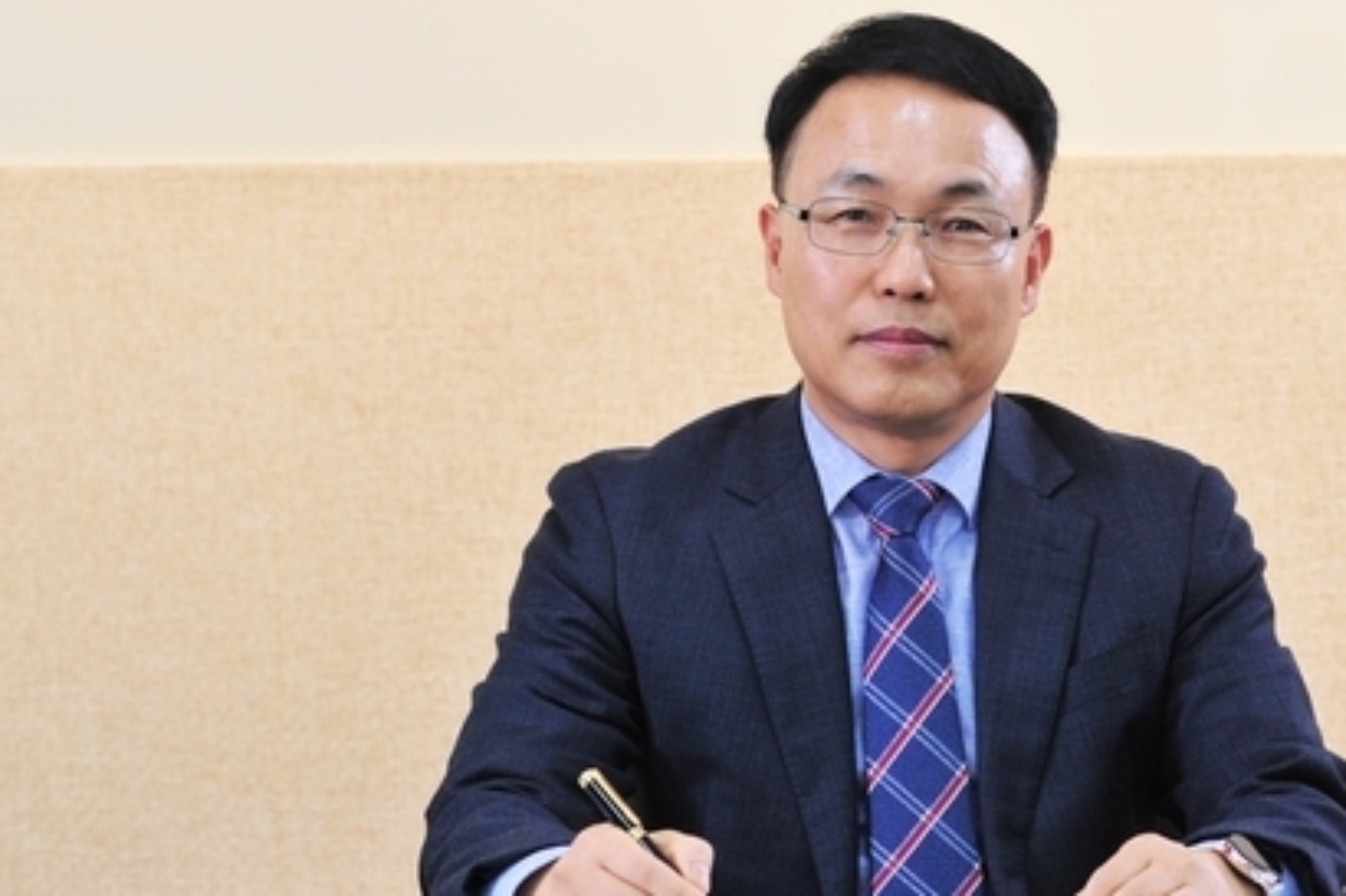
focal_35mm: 139
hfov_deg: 14.7
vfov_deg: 9.9
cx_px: 936
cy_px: 348
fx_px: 5195
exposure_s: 1/60
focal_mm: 85
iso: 640
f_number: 5
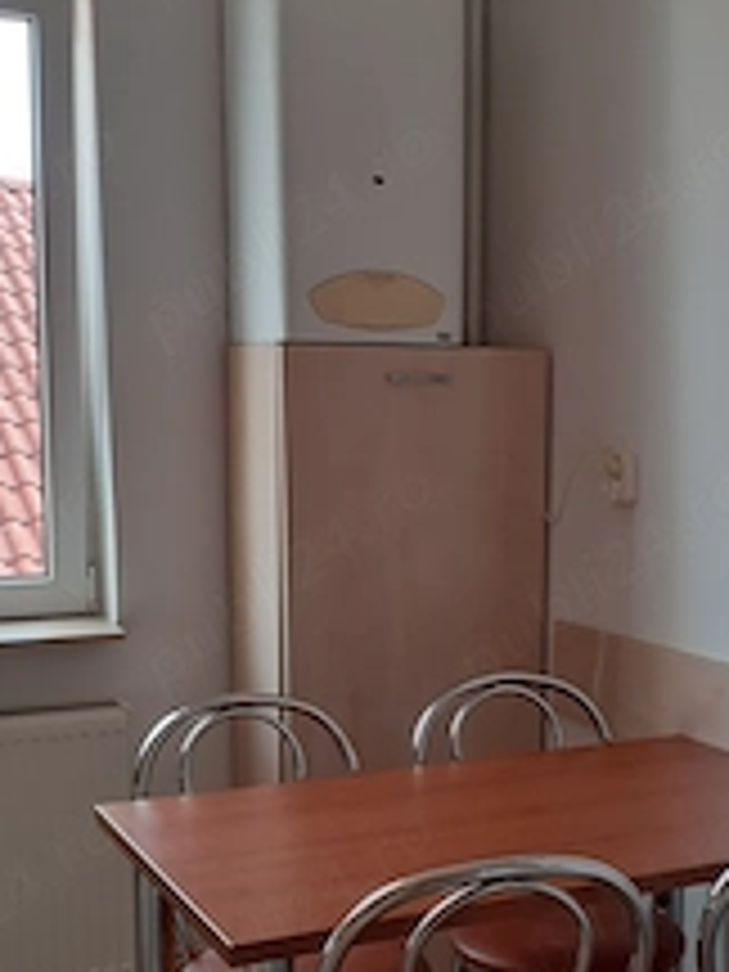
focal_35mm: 50
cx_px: 446
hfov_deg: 29.0
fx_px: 1404
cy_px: 652
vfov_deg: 37.7
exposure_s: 1/100
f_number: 1.9
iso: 64
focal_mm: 3.6
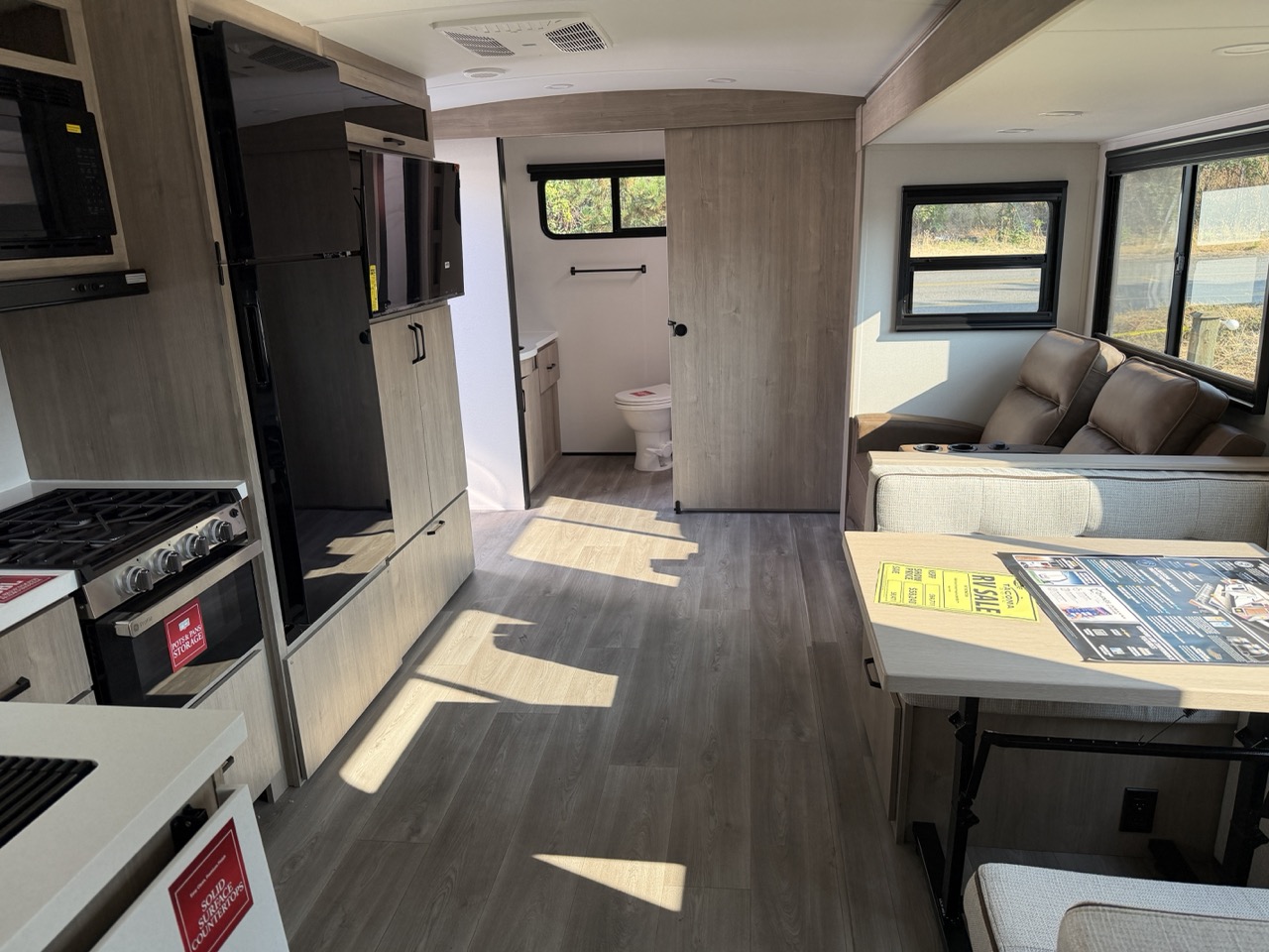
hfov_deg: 71.6
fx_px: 880
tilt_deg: -16.4
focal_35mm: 24
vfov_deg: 56.8
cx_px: 634
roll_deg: +3.1
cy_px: 476
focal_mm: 6.76
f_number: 1.78
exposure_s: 1/200
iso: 160
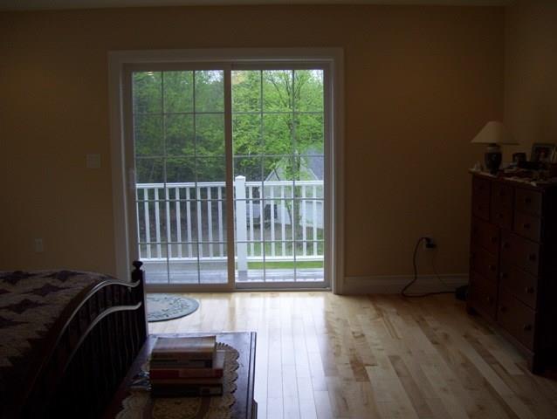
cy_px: 210
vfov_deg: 39.7
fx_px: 580
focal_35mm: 36
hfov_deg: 51.3
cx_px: 278
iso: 80
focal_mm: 6
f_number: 2.7
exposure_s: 1/80
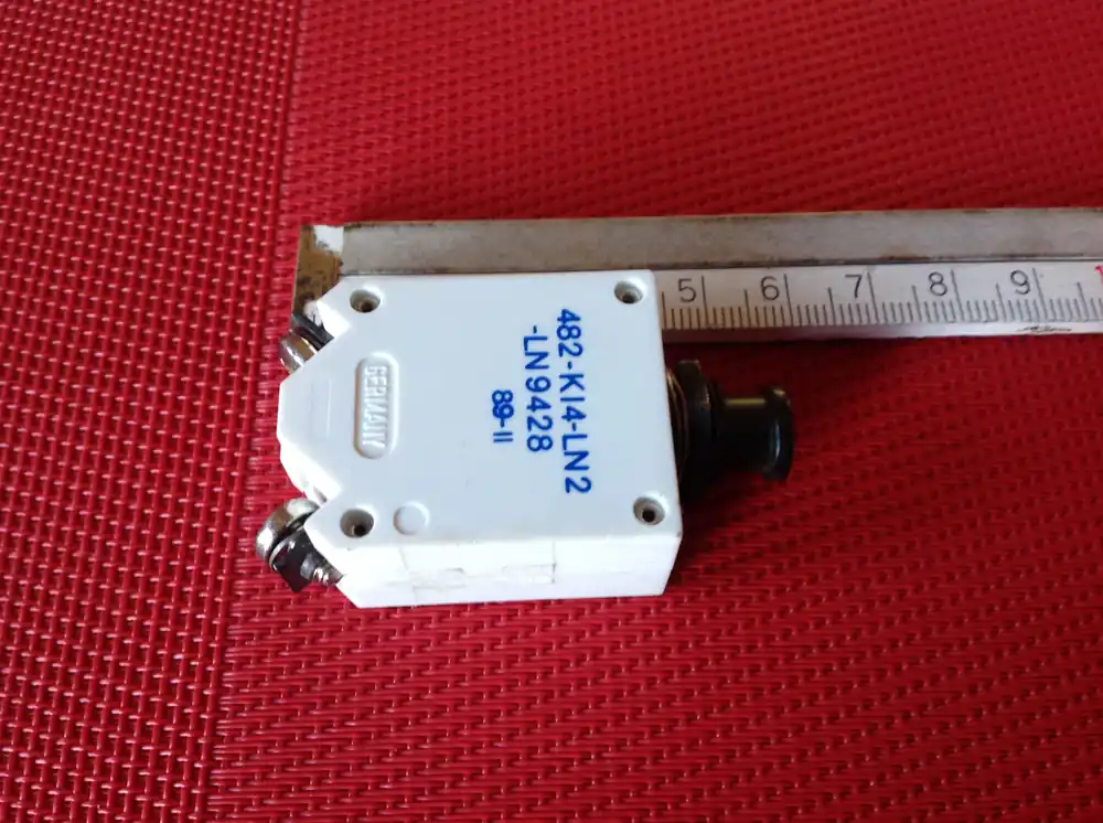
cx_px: 552
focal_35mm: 35
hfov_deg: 52.7
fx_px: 1113
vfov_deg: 40.6
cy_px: 412
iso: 100
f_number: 2.4
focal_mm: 4.28
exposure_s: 1/15
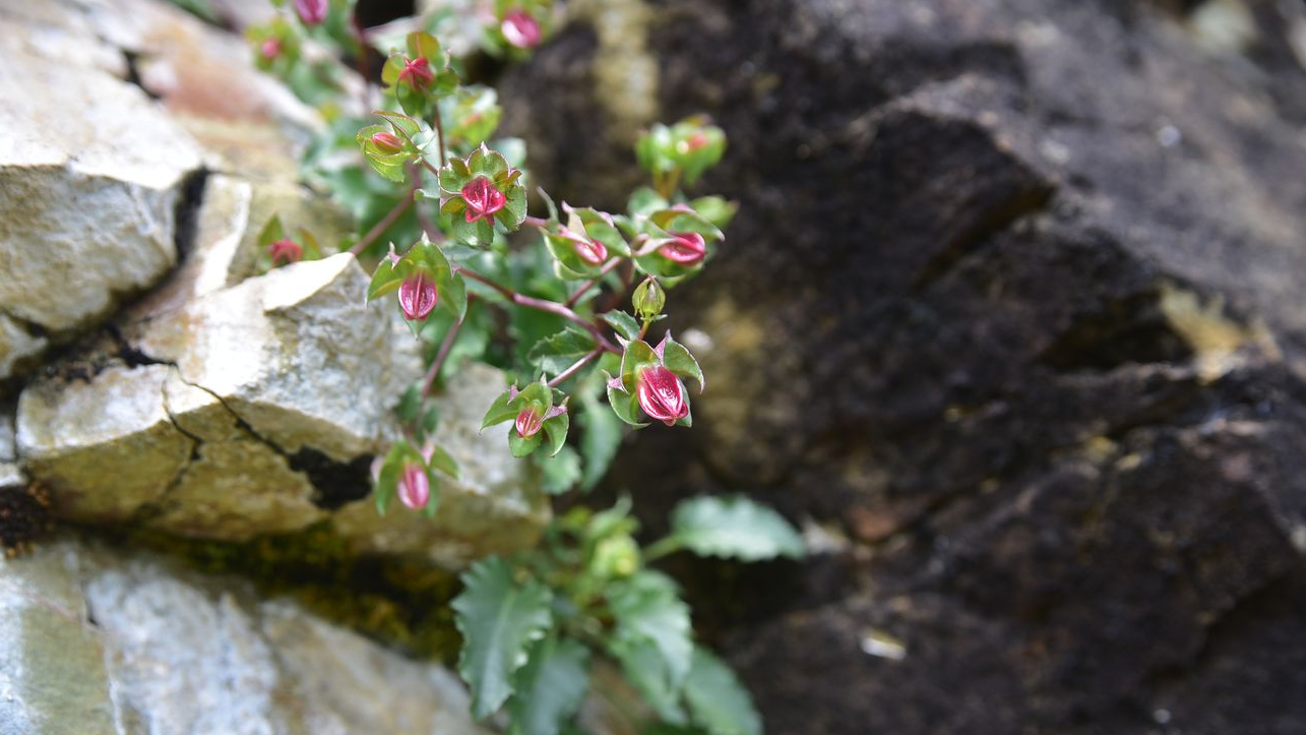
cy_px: 385
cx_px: 657
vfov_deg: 22.6
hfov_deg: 39.2
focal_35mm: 53
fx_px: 1835
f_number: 4.5
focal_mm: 50
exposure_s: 1/320
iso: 320
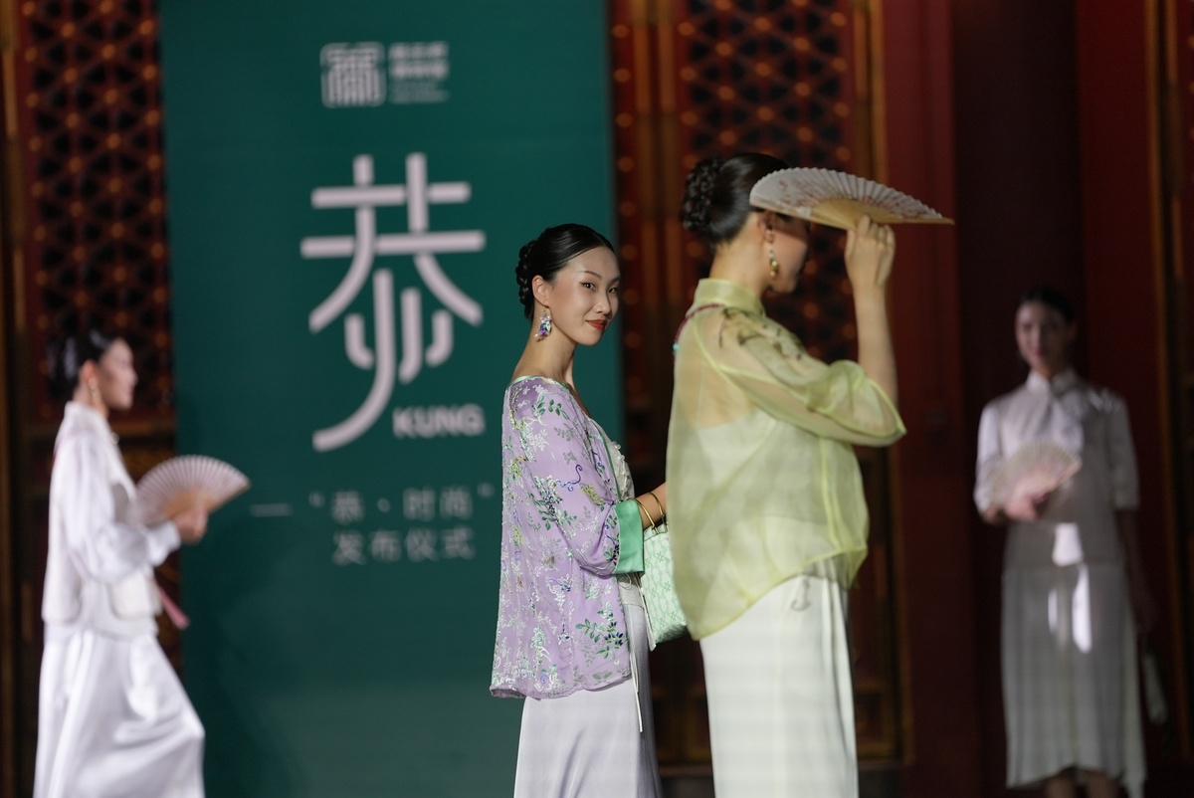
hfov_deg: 10.3
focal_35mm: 200
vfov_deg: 6.9
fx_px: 6638
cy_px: 399
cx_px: 597
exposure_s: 1/200
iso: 640
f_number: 2.8
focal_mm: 200
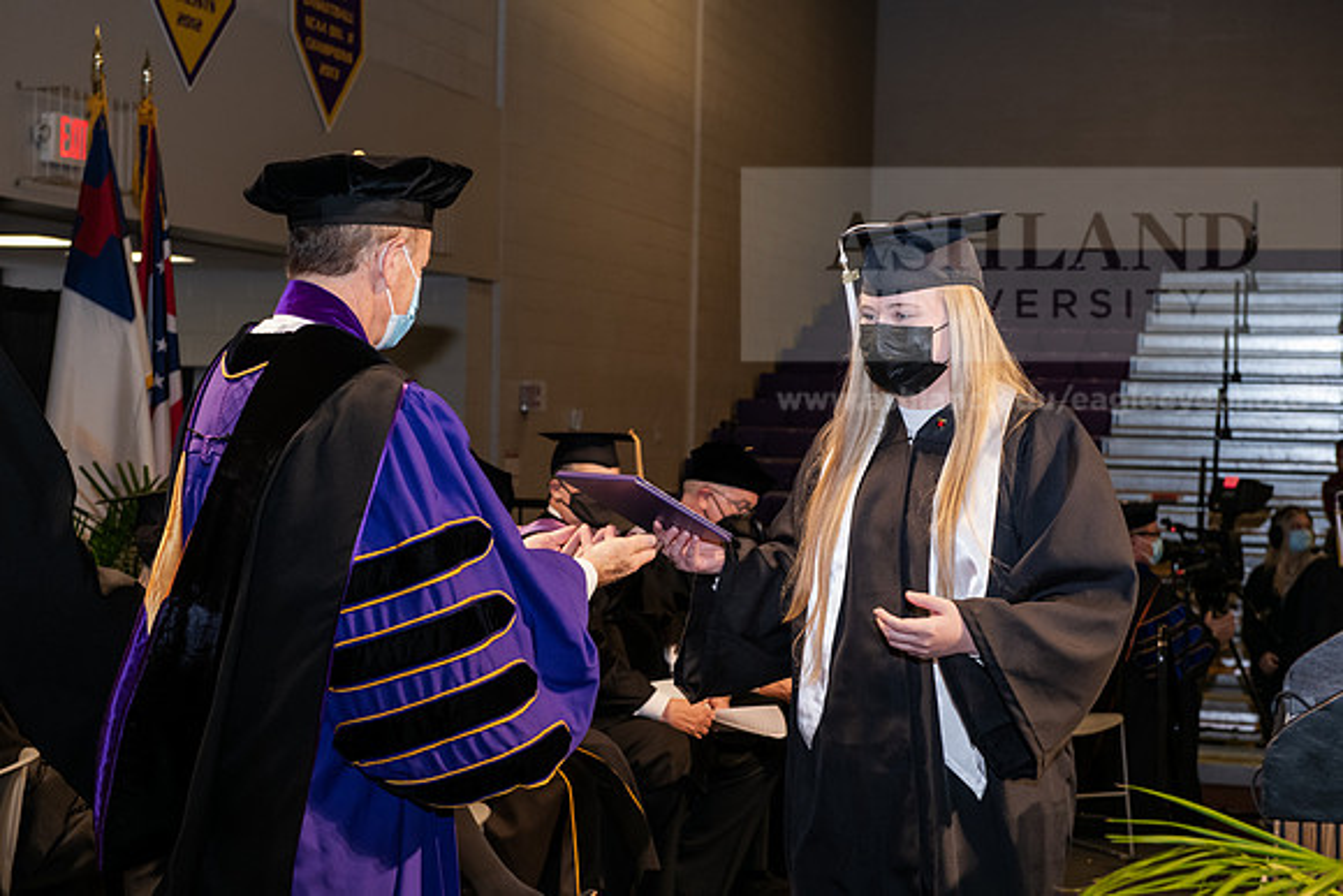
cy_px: 448
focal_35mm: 62
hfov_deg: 32.4
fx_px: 2313
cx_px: 672
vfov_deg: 21.9
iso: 1600
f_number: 6.3
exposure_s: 1/200
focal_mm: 62
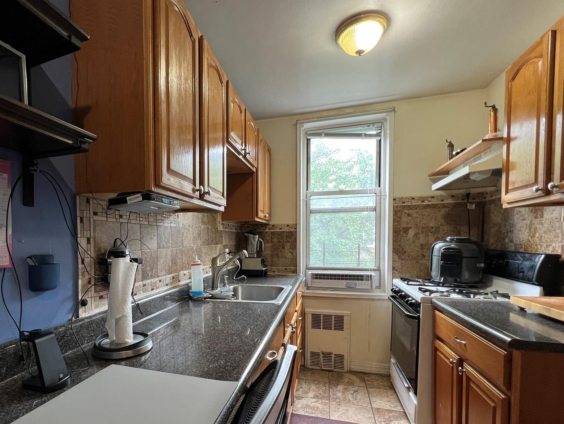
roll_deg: +1.1
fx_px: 277
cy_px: 254
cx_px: 231
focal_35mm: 17
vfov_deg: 74.0
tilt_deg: -2.3
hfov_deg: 90.1
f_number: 1.8
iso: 160
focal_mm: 1.57
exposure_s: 1/60
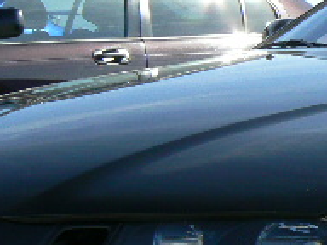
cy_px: 236
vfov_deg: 12.2
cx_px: 426
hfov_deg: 15.6
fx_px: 1134
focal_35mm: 120
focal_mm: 6
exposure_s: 1/320
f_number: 5.6
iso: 80
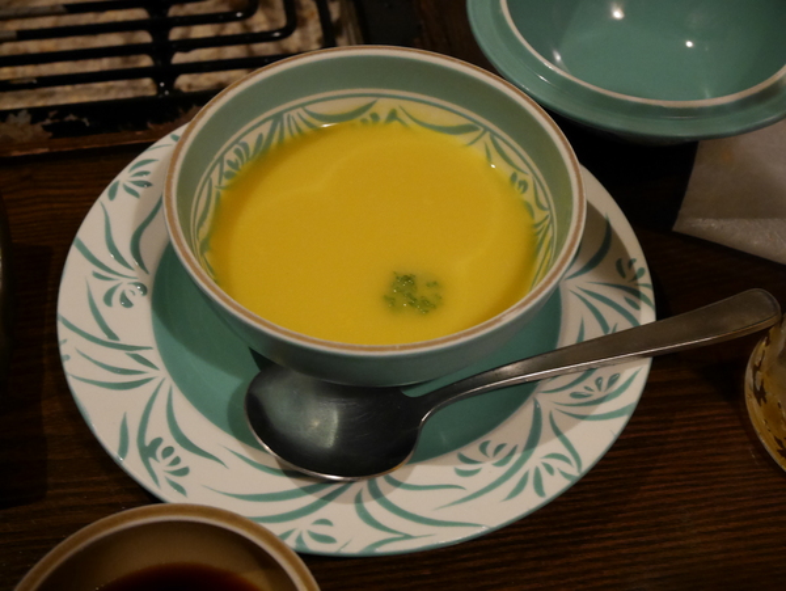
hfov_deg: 38.2
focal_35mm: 50
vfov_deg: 29.1
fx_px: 1136
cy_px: 296
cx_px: 393
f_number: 5.2
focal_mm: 25
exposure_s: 1/20
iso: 3200
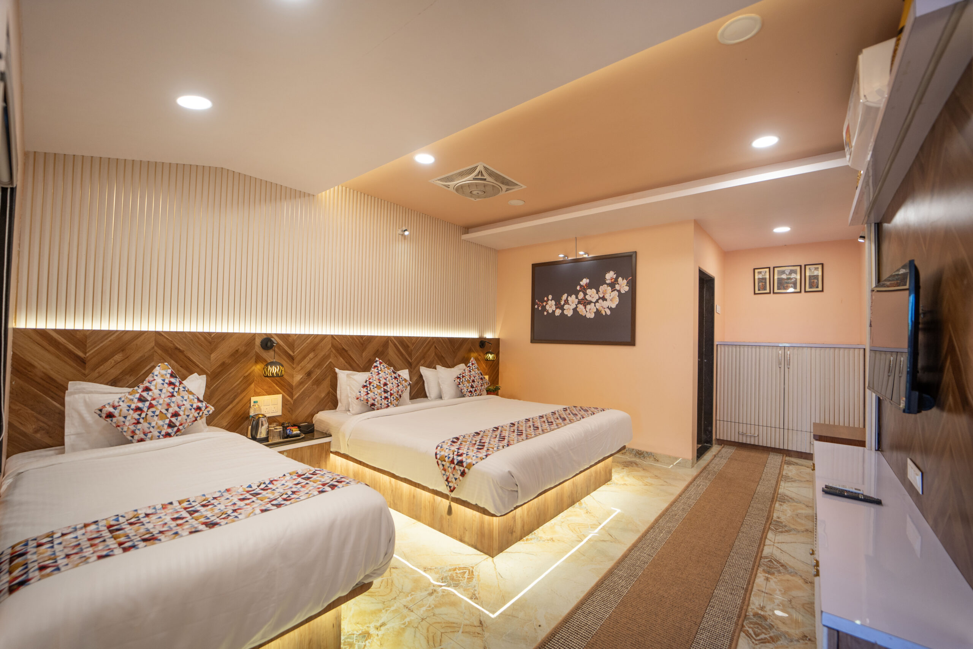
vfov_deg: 81.2
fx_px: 378
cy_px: 324
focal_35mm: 14
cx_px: 486
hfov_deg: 104.3
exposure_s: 1/100
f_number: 2.8
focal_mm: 14
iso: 250
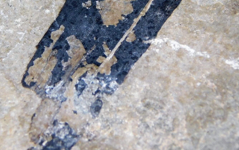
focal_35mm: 472
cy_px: 29
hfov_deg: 4.5
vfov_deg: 2.8
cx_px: 114
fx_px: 3075
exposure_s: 1/80
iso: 125
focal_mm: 41.3
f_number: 5.6
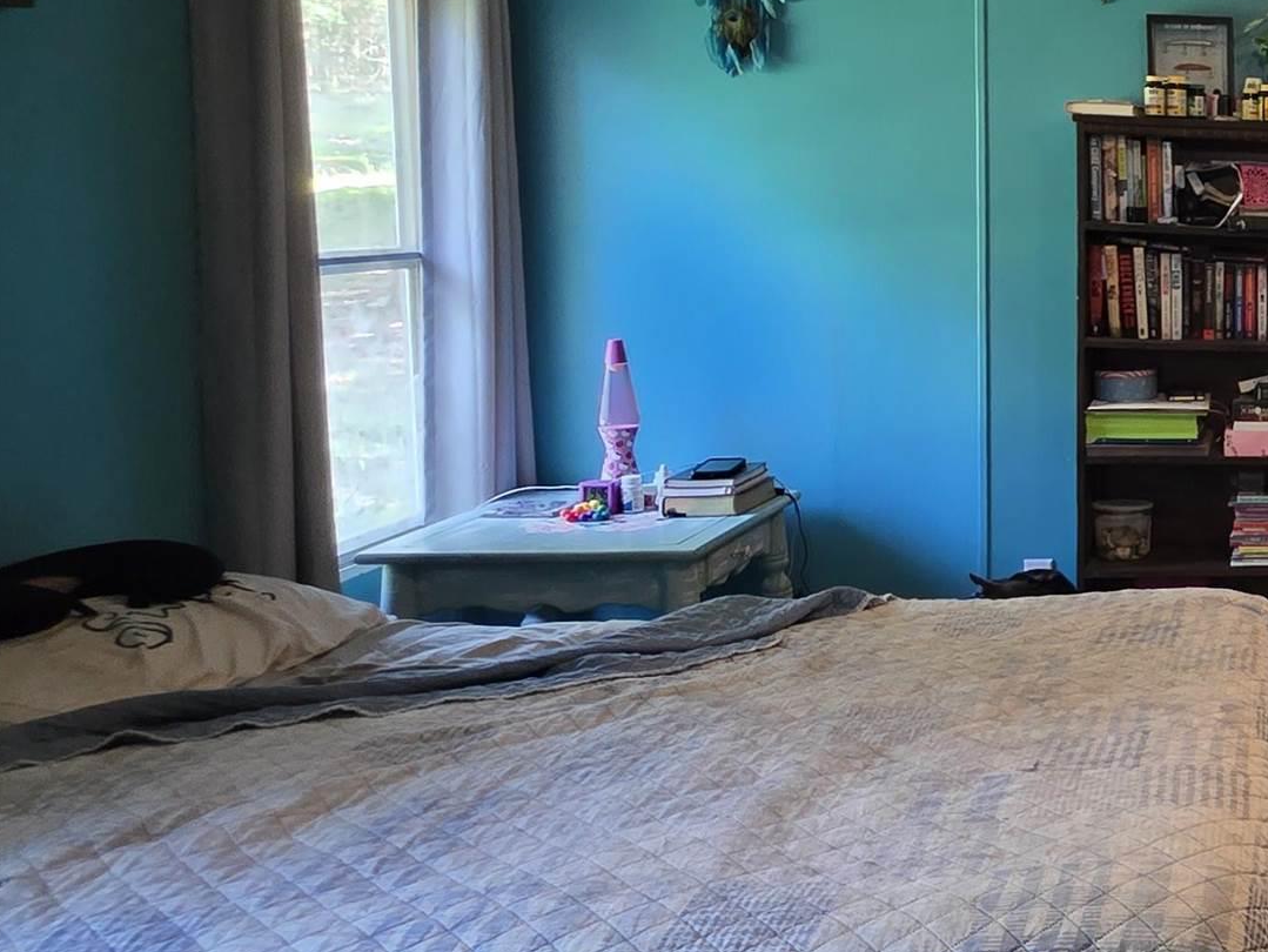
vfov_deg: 38.4
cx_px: 1590
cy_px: 357
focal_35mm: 37
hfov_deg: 36.2
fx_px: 1356
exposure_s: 1/60
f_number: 1.9
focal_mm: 2.2
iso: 500
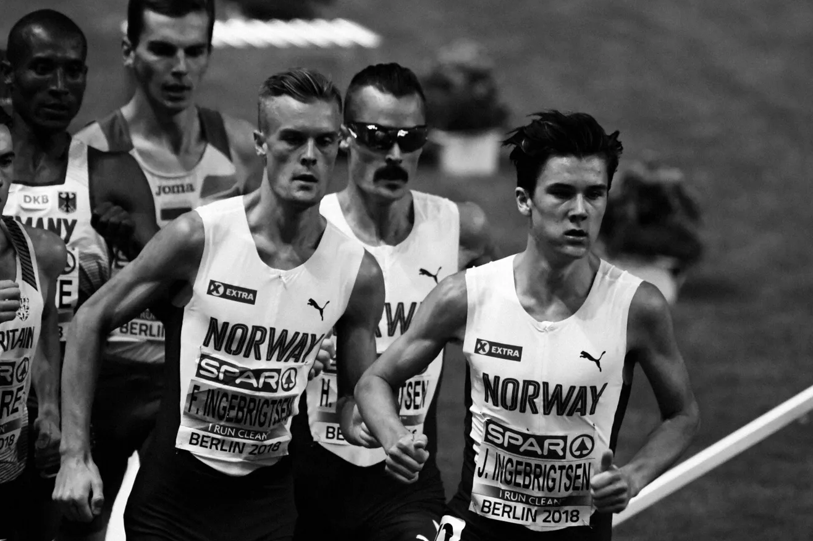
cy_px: 305
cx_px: 348
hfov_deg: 2.3
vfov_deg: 1.5
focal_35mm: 912
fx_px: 20592
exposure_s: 1/1000
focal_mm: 500
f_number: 5.6
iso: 5000
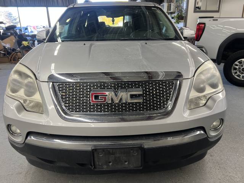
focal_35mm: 26
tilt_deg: -20.3
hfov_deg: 67.3
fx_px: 183
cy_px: 92
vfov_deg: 53.1
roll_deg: +1.9
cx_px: 122
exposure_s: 1/60
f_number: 1.5
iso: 64
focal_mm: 5.7
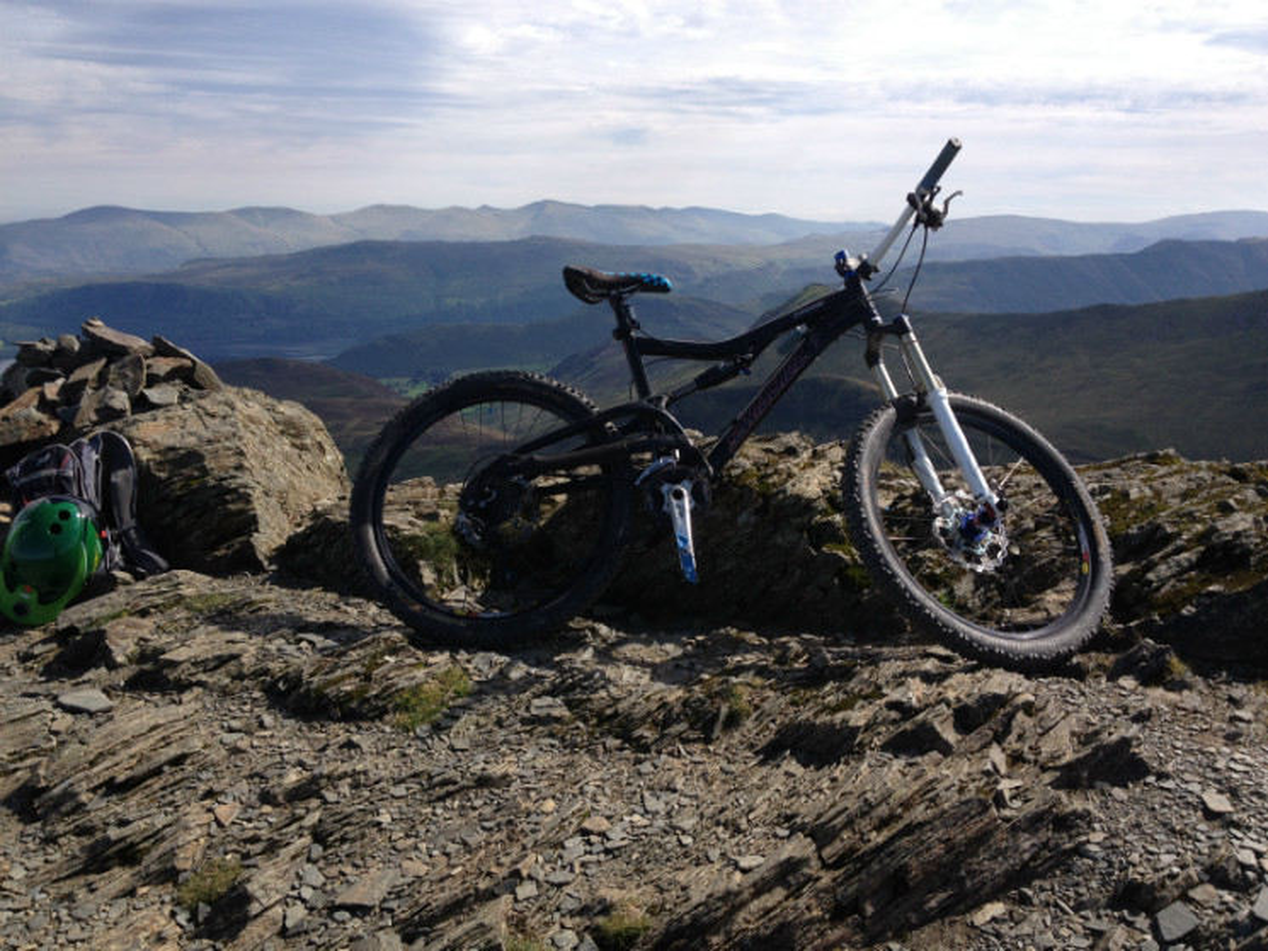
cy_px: 476
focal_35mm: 35
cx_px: 634
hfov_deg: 52.6
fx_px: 1282
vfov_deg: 40.7
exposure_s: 1/1623
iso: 50
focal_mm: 4.28
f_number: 2.4
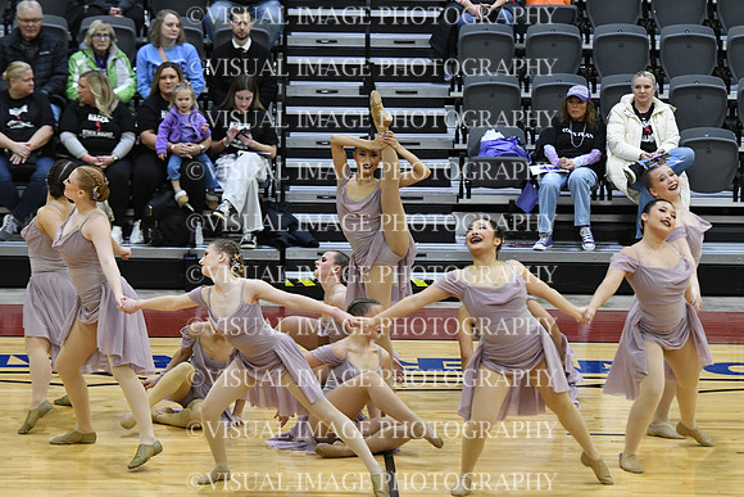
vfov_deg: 7.3
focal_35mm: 187
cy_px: 248
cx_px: 372
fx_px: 3865
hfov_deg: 11.0
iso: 4000
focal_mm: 125
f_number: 3.5
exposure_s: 1/400
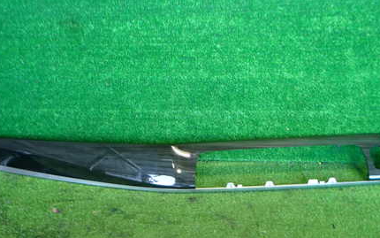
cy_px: 155
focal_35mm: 37
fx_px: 383
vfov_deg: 34.2
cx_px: 196
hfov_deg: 52.7
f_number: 2
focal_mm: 4.5
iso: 200
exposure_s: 1/40
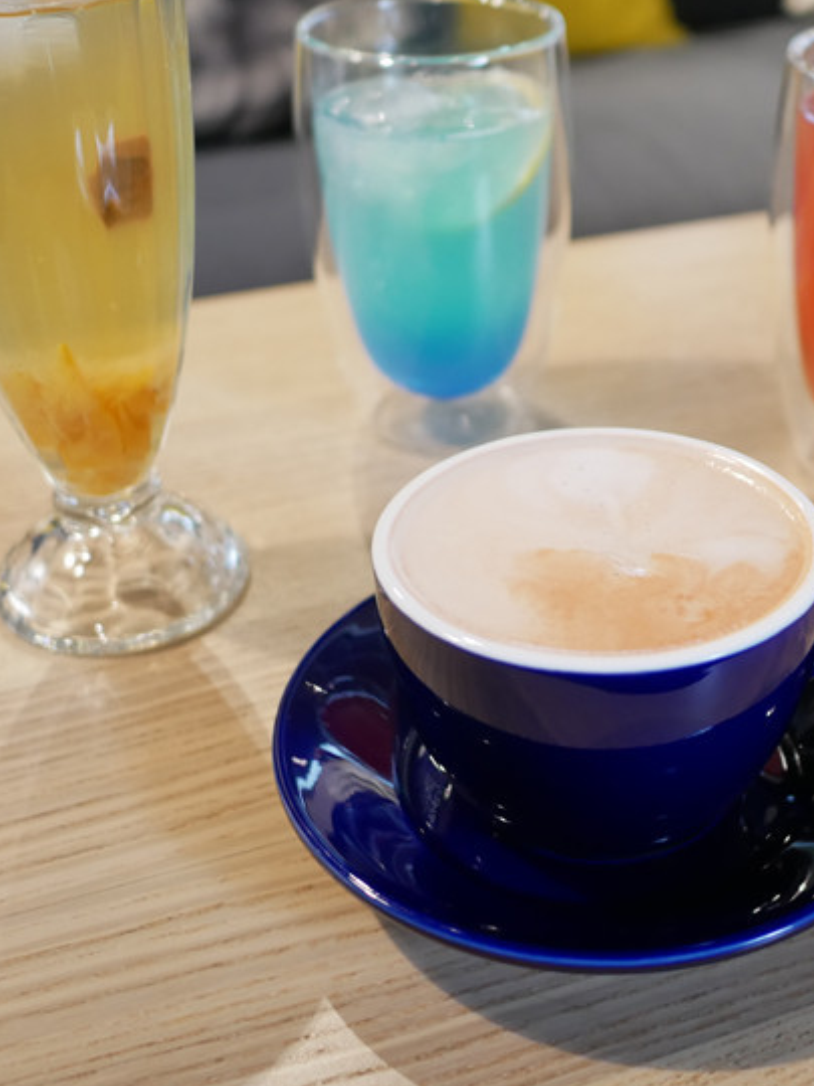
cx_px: 559
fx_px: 1568
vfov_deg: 38.2
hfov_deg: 28.9
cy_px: 508
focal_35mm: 50
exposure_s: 1/60
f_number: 1.7
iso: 640
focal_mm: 15
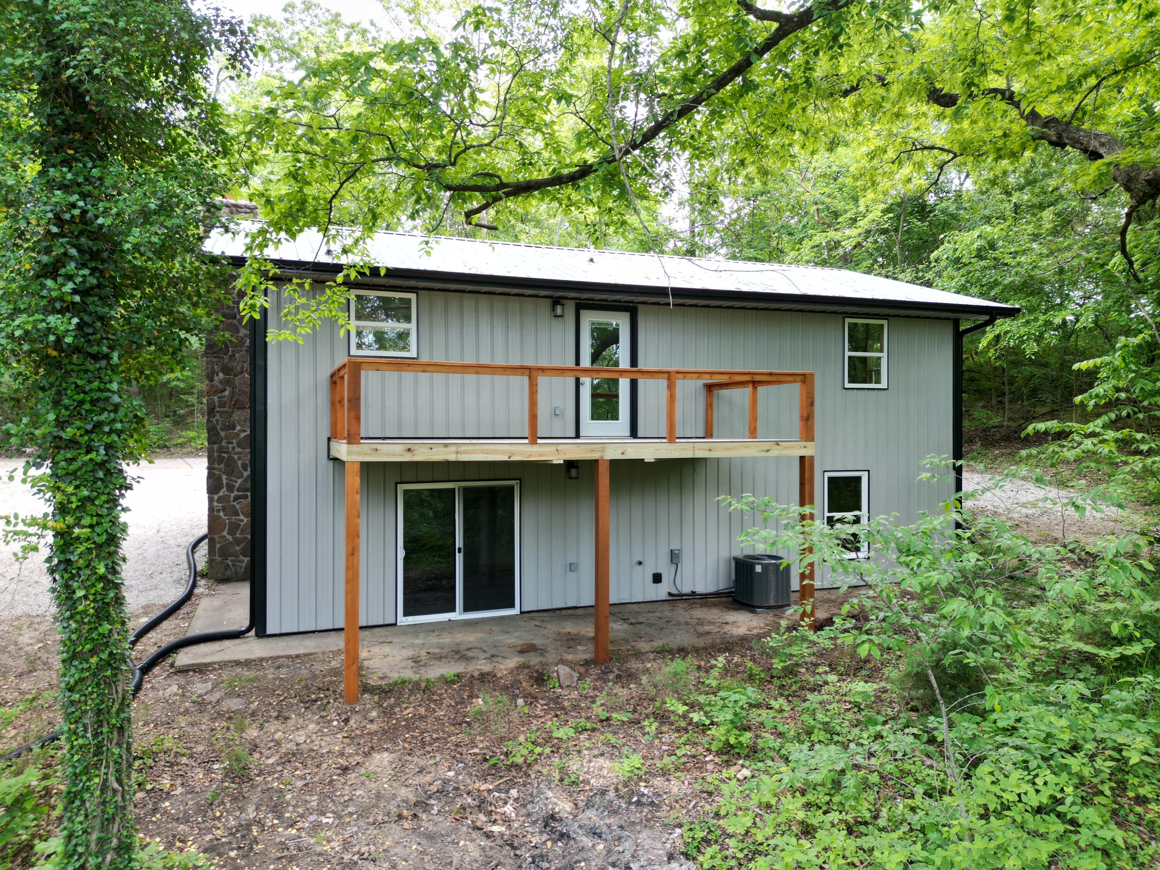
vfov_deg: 56.8
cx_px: 580
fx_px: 804
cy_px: 435
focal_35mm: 24
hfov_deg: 71.6
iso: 150
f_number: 1.7
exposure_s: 1/240
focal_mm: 6.72
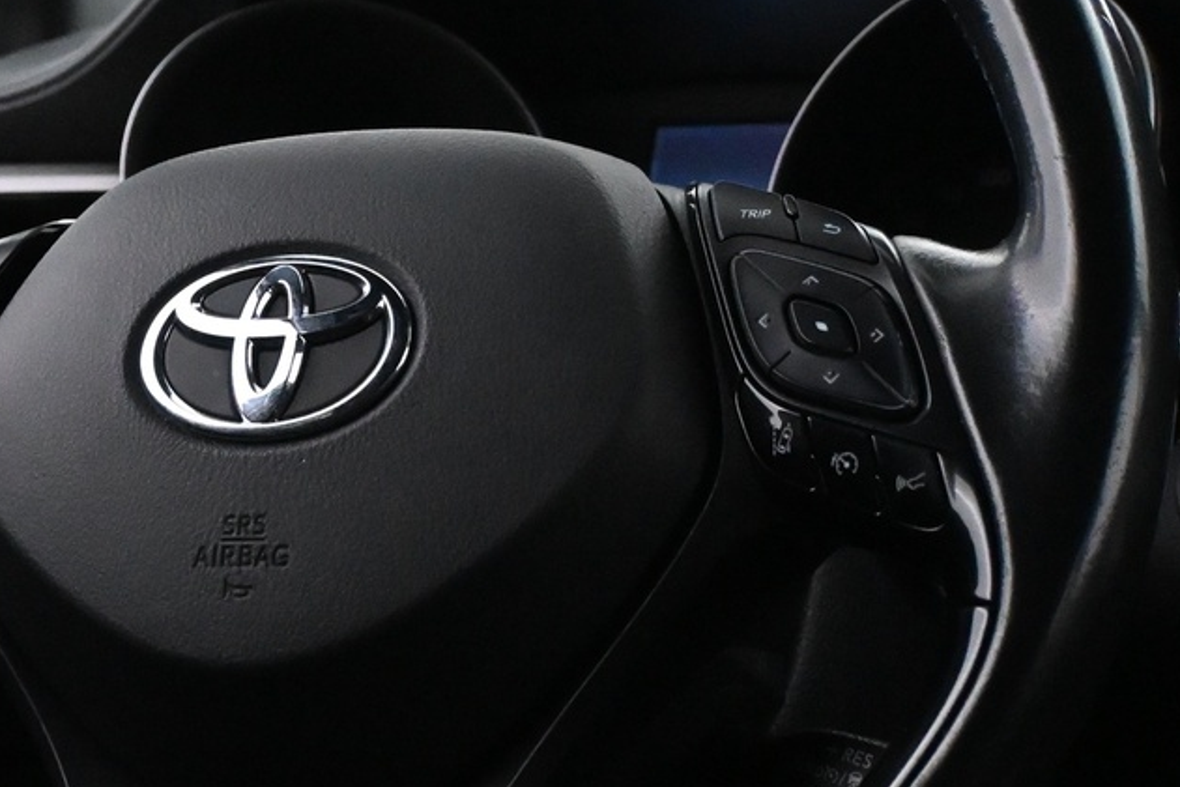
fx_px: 3156
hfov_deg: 21.0
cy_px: 402
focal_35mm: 96
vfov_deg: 14.2
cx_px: 327
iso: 6400
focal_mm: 25
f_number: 4.2
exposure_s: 1/60
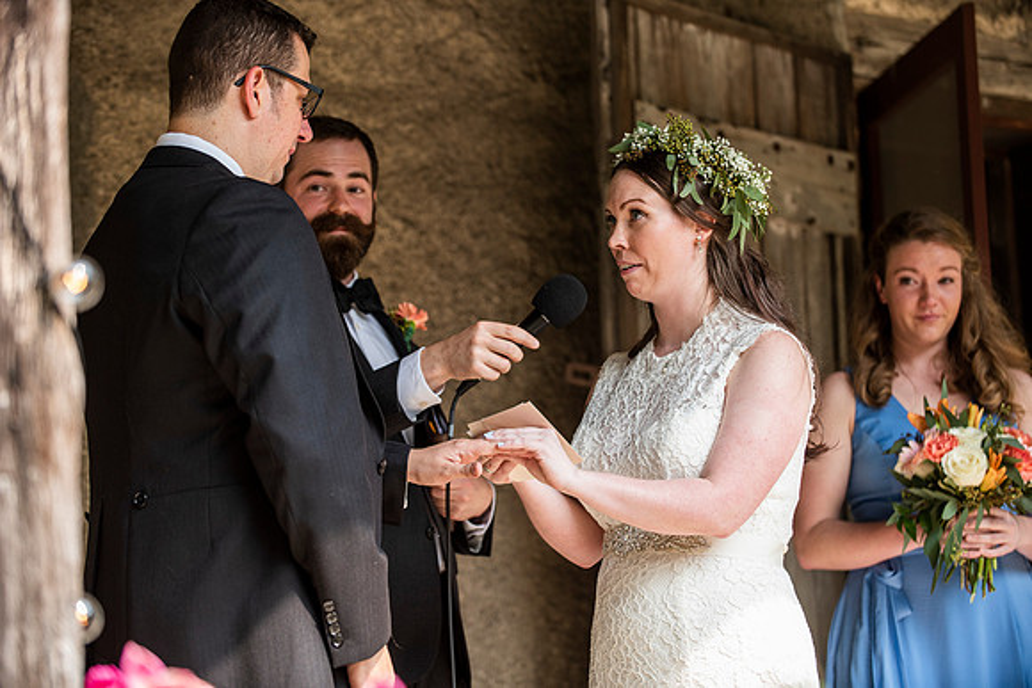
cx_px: 516
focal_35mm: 105
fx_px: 3011
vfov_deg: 13.0
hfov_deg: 19.5
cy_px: 344
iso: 400
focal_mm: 105
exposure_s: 1/800
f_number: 3.5
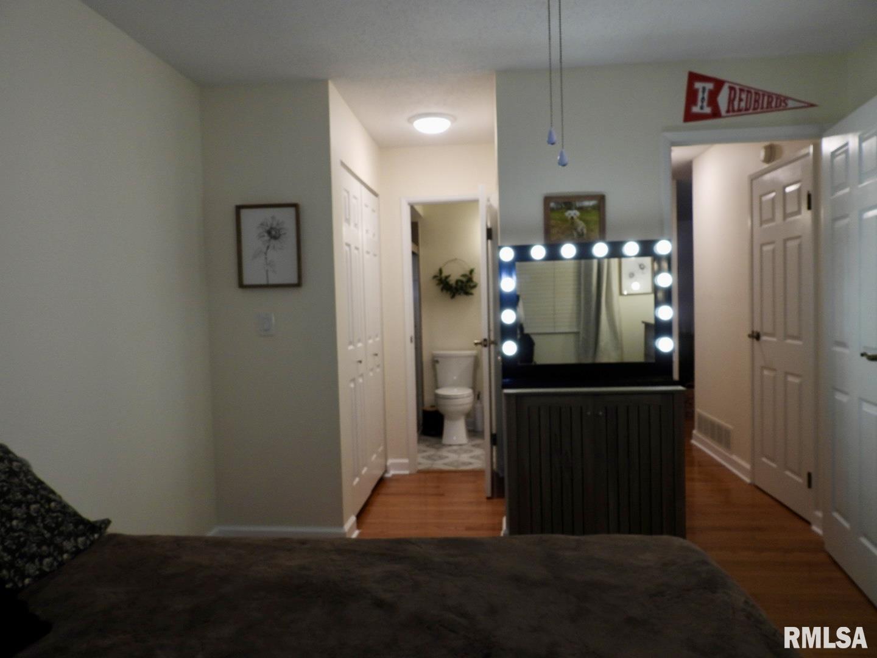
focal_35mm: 24
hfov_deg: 71.6
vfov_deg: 56.8
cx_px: 438
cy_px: 329
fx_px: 608
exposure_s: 1/30
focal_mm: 4.3
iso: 100
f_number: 2.8
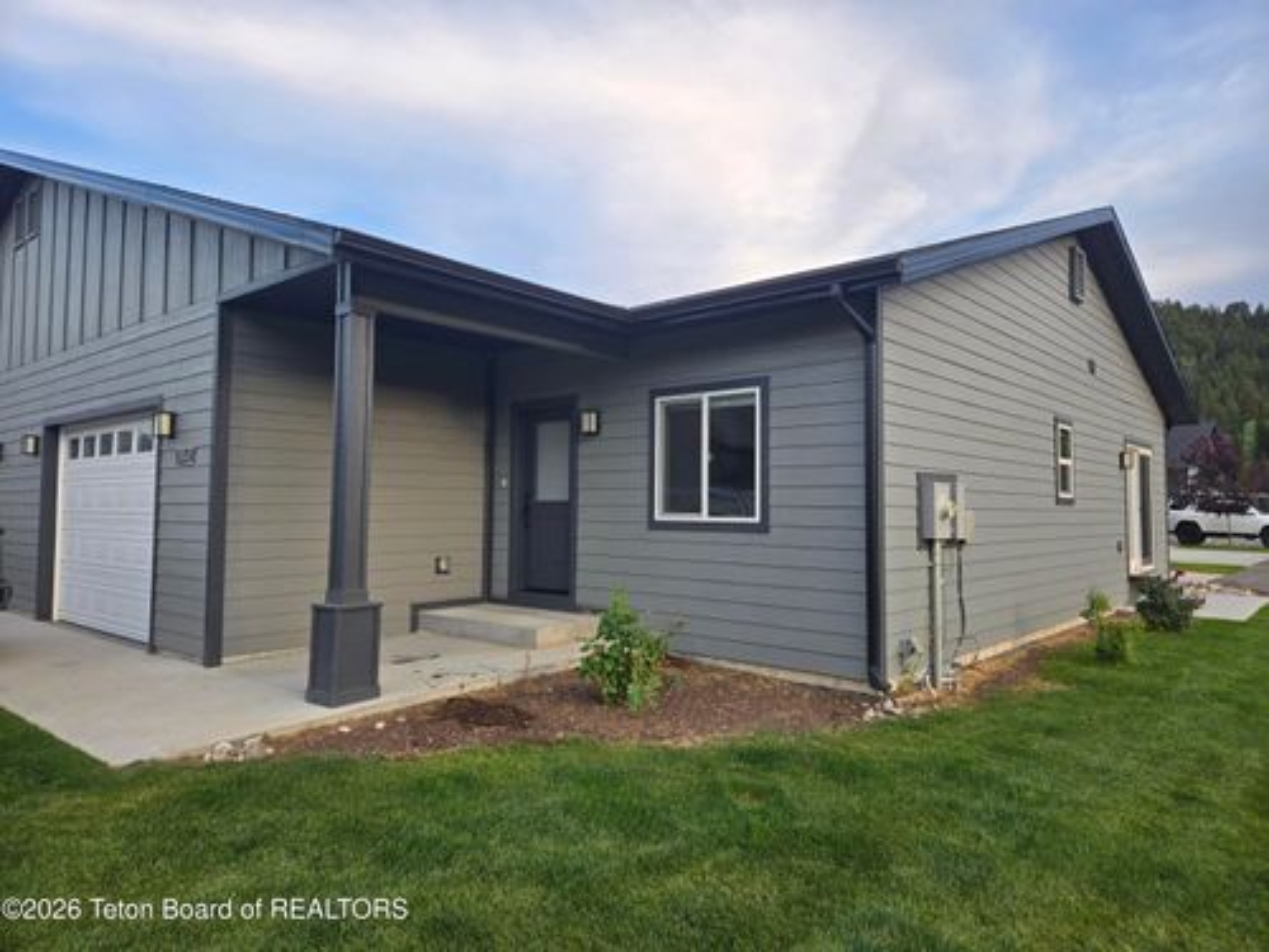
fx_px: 843
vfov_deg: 58.9
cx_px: 634
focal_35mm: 23
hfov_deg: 73.9
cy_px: 476
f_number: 1.8
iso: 25
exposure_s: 1/246
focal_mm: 5.4
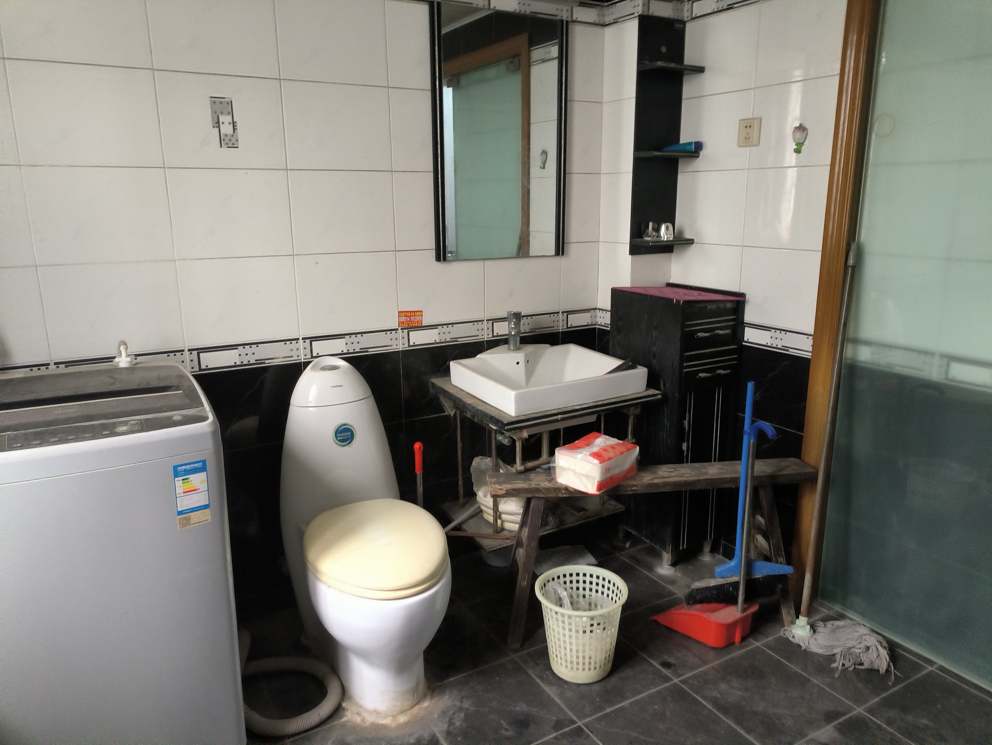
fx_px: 659
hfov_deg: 73.9
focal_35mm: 23
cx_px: 496
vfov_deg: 58.9
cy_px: 372
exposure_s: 1/25
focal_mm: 4.69
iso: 784
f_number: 1.79
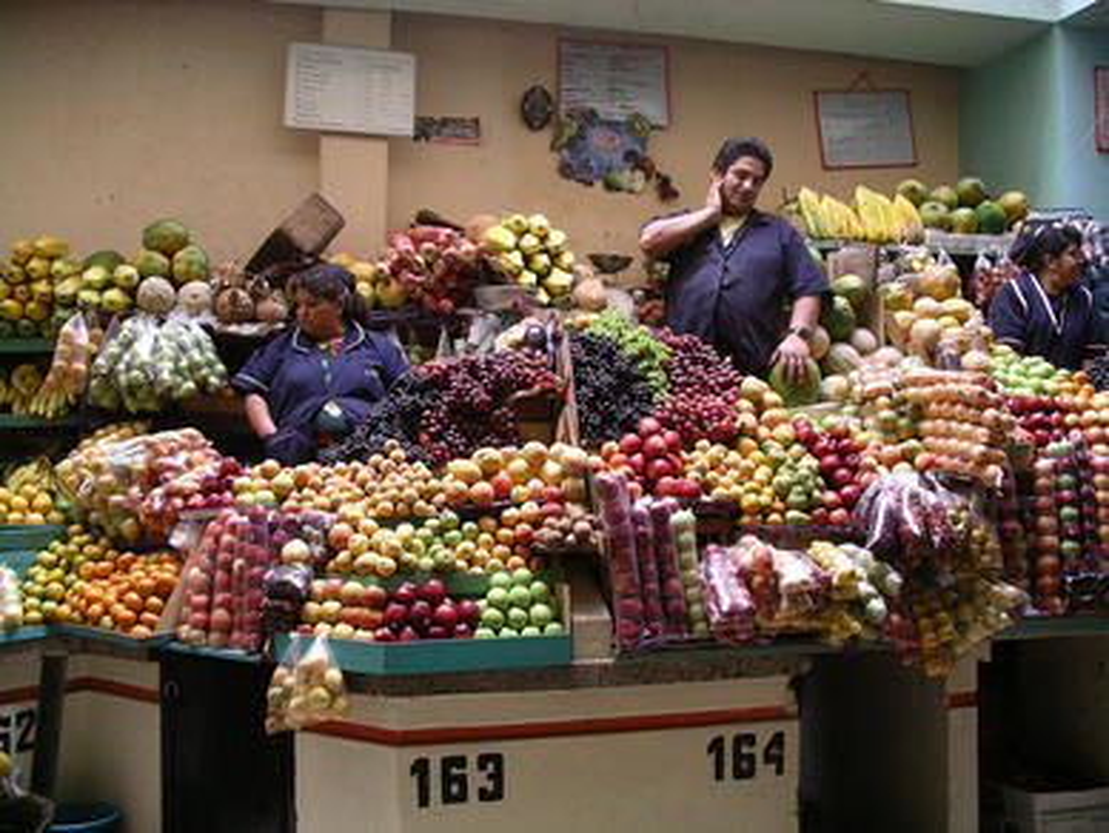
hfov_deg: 50.1
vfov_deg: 38.7
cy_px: 416
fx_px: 1186
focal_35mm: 37
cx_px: 554
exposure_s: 1/22
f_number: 2.8
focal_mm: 7.8
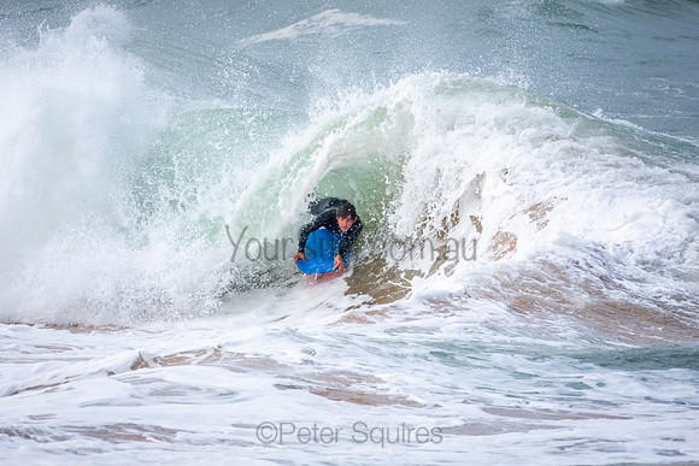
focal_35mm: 750
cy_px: 233
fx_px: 14565
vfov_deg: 1.8
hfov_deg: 2.7
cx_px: 350
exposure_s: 1/1000
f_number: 5.6
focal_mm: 500
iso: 220
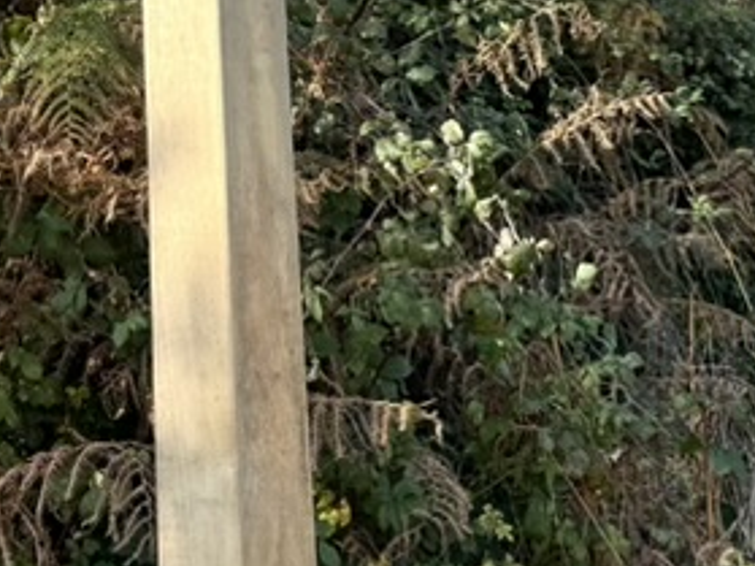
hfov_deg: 22.2
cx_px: 303
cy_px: -244
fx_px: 1919
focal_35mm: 88
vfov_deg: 15.6
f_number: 1.78
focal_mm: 6.76
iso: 80
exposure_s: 1/1689
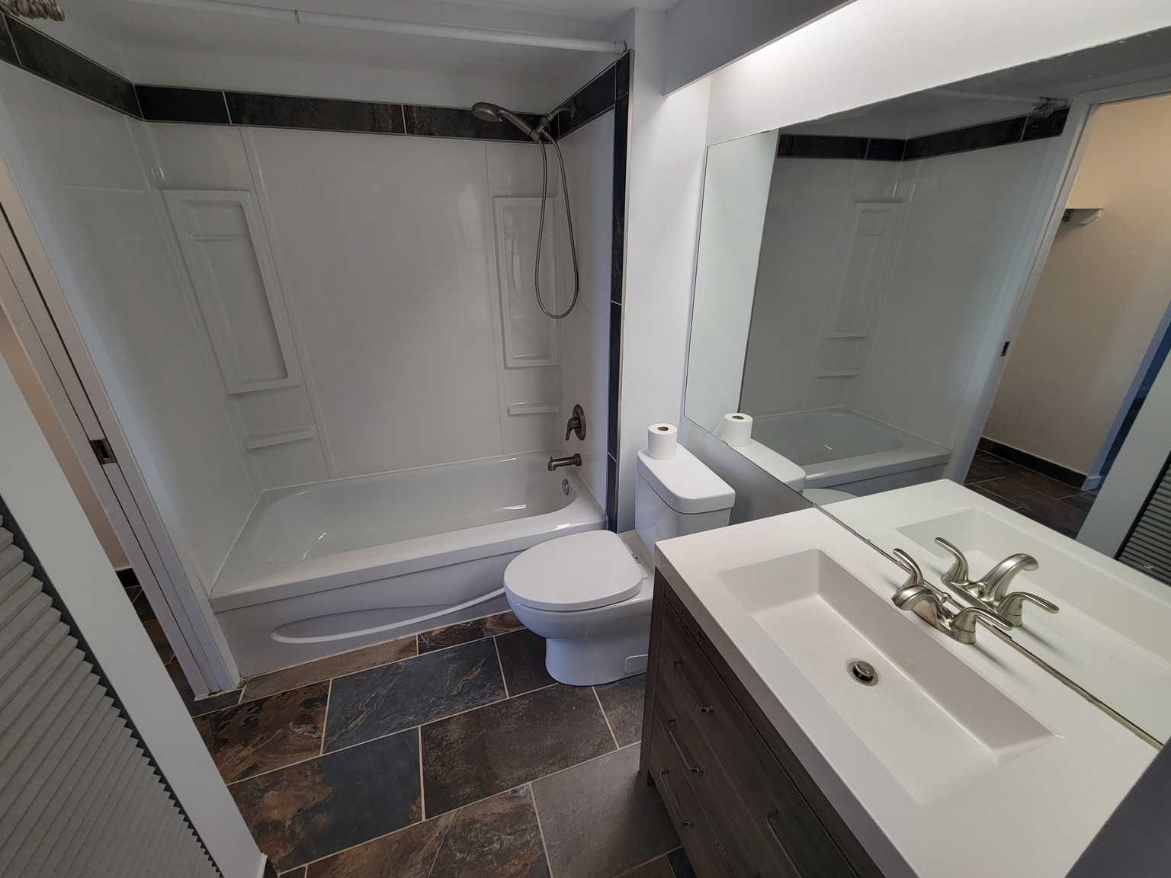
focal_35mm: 13
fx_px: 440
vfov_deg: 89.9
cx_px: 586
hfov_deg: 106.2
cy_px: 439
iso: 64
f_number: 2.2
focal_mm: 2.2
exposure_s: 1/60
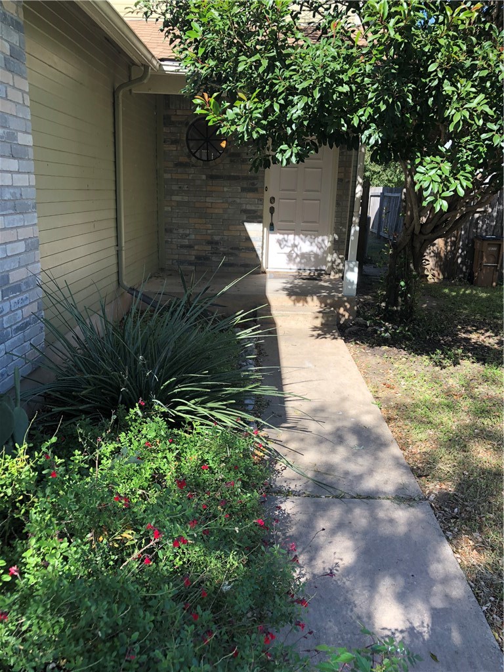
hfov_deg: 49.7
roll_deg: -0.9
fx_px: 544
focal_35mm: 28
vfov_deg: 63.4
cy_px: 336
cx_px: 252
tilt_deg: -14.5
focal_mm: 3.99
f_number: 1.8
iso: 20
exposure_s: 1/389
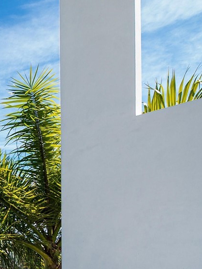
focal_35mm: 41
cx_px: -102
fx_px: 319
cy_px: 248
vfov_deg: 41.6
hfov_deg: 25.9
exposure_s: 1/100
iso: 100
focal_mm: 7
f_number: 5.6
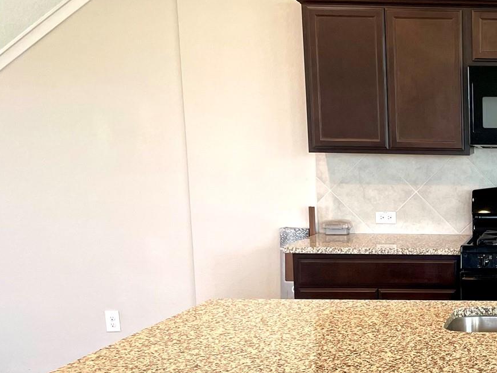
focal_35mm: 61
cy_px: 268
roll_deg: -0.4
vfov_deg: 23.8
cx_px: 570
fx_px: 876
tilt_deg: -9.0
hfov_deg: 28.3
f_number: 1.6
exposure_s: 1/120
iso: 100
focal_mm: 4.2
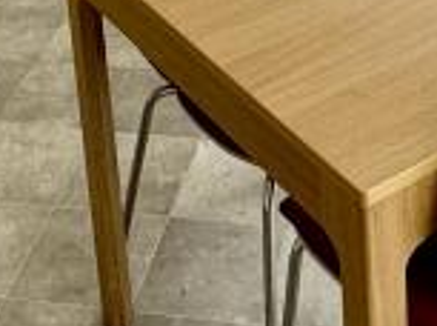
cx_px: 280
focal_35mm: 94
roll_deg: +3.3
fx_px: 1184
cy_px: -360
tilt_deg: -13.0
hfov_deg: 20.9
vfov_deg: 13.2
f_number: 2.2
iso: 100
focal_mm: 2.22
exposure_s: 1/99
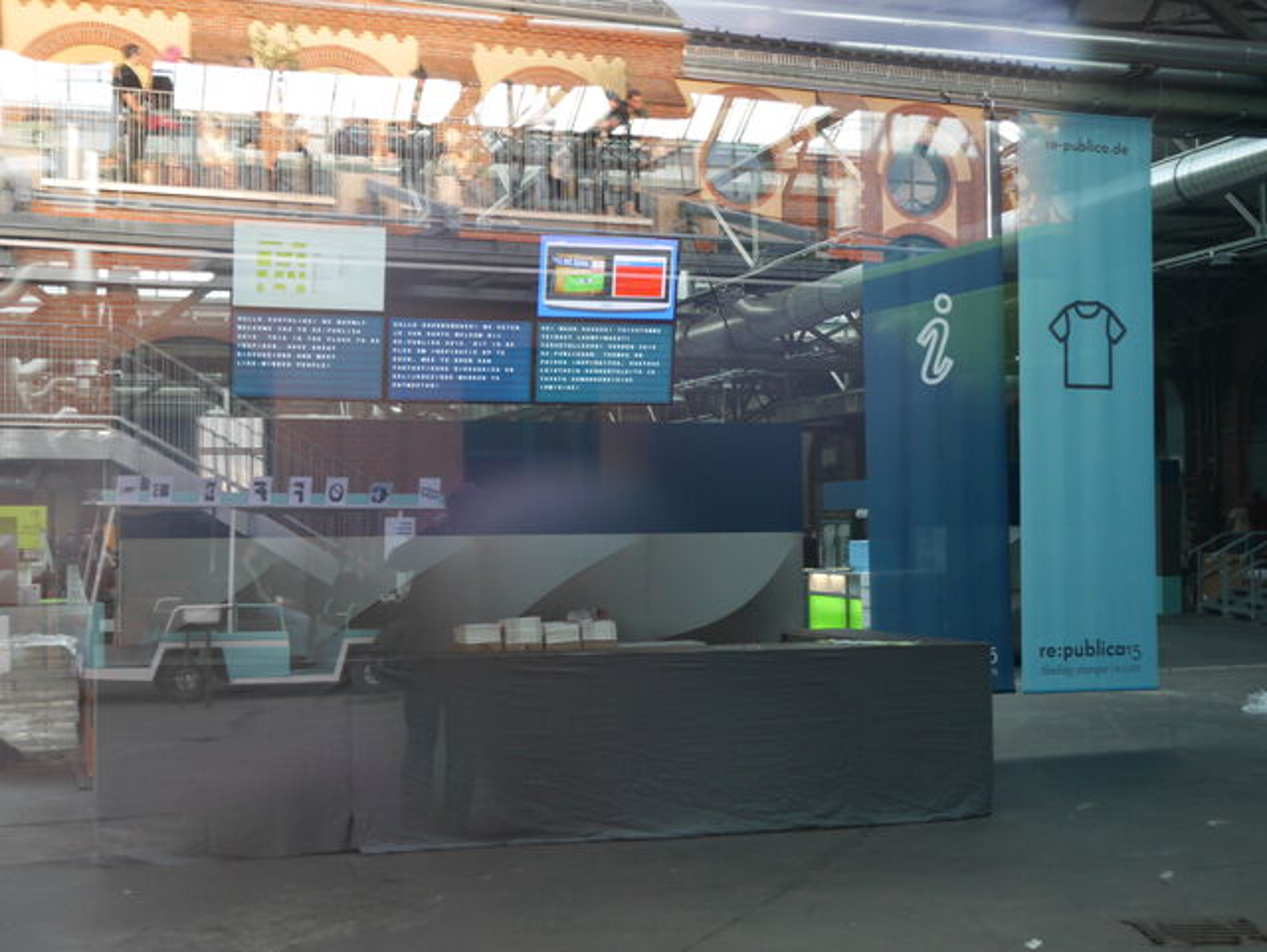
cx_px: 634
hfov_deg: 39.6
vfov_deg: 30.3
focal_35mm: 48
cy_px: 476
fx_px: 1758
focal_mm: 24
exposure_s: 1/60
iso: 800
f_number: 5.2
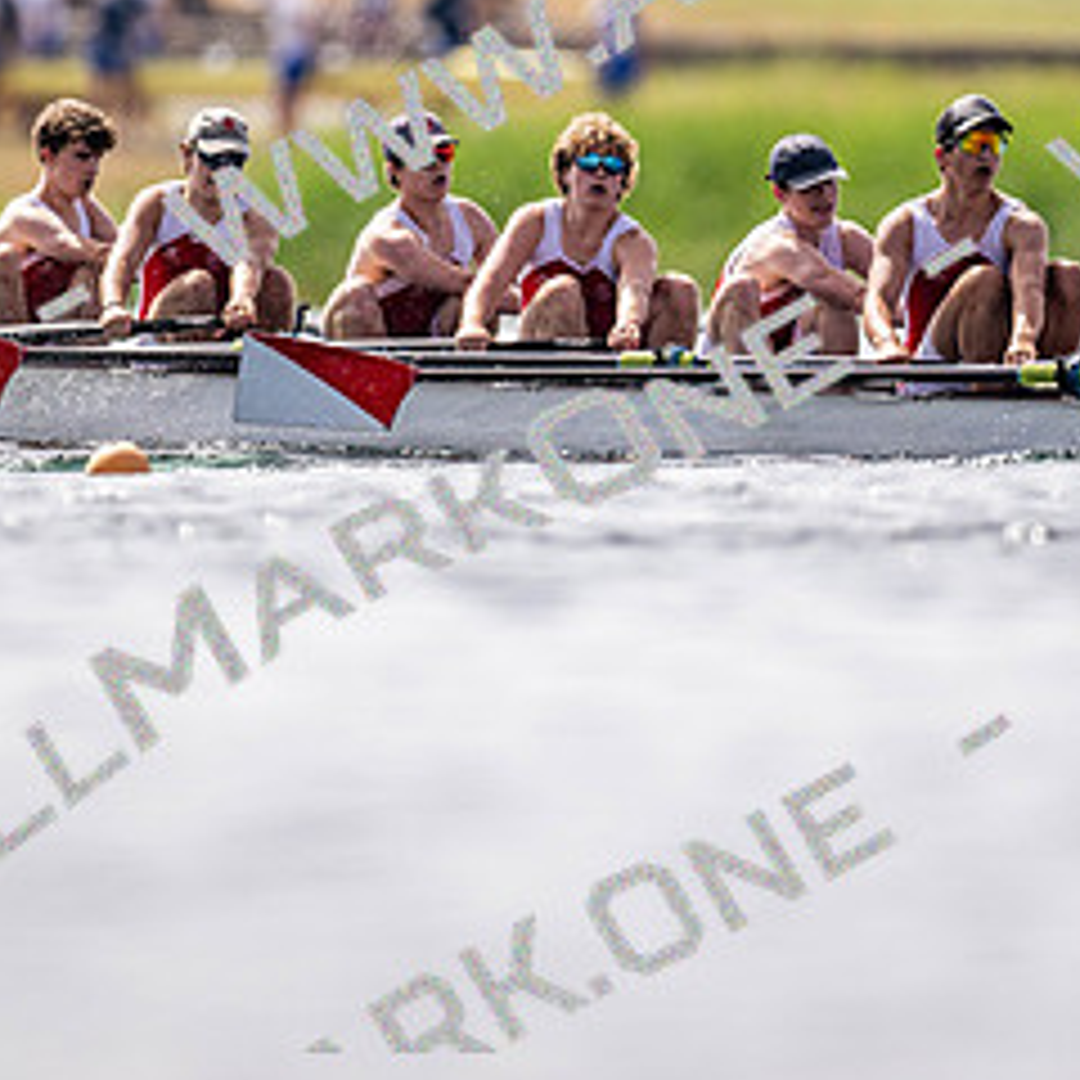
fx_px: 43452
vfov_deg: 1.4
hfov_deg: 1.4
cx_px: 720
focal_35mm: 1231
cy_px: 281
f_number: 4
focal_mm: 600
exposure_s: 1/2500
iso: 125
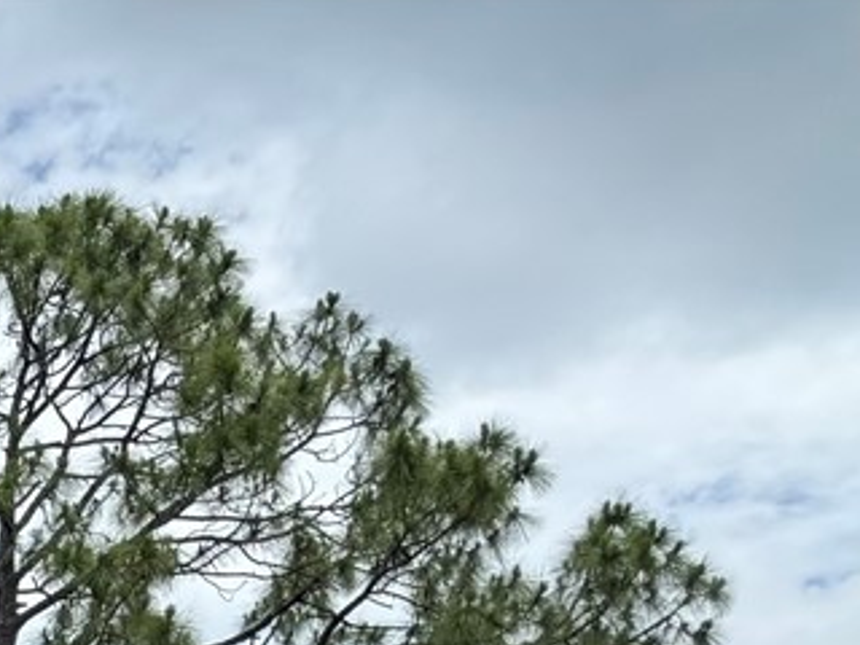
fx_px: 2981
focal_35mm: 120
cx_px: -1029
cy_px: 1599
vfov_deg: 10.5
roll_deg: -1.6
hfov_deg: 13.3
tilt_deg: +0.0
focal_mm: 6.76
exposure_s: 1/2833
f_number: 1.78
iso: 80
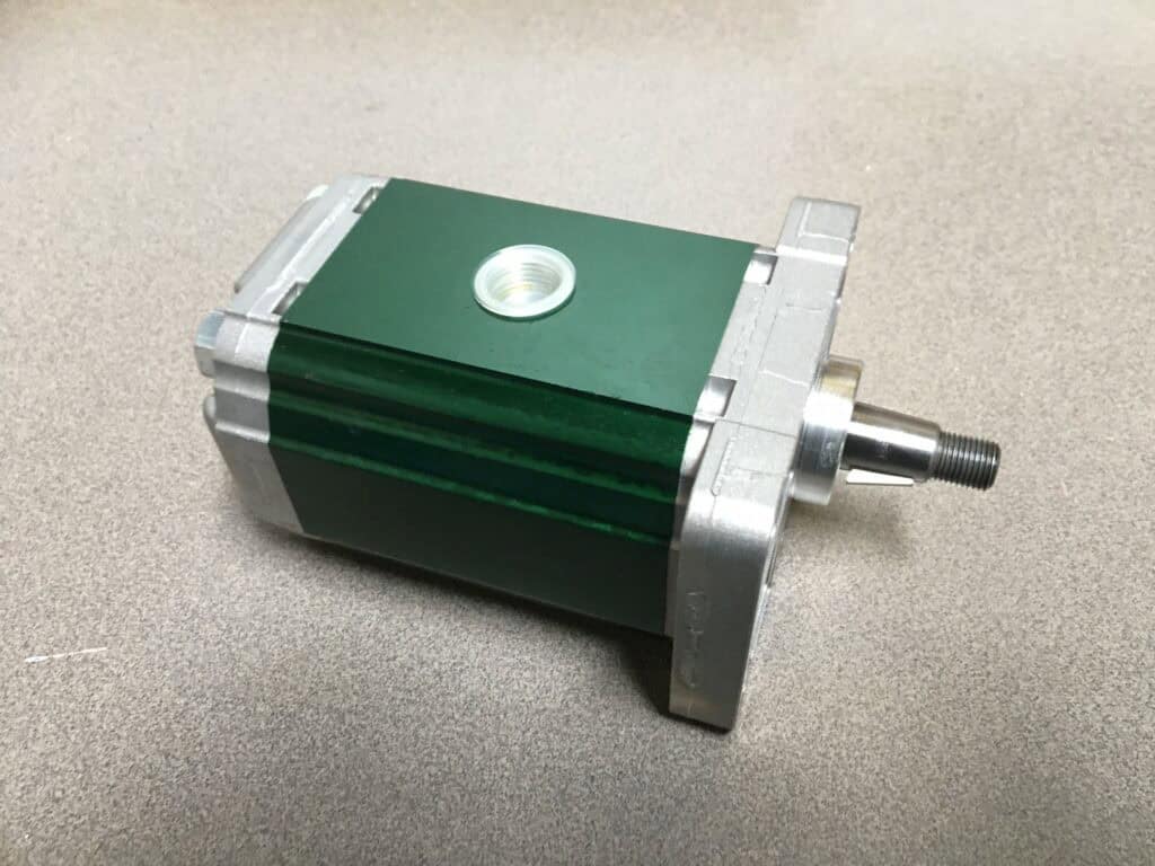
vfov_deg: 48.2
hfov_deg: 61.7
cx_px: 578
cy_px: 433
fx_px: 968
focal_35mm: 29
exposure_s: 1/33
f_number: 2.2
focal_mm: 4.2
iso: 160
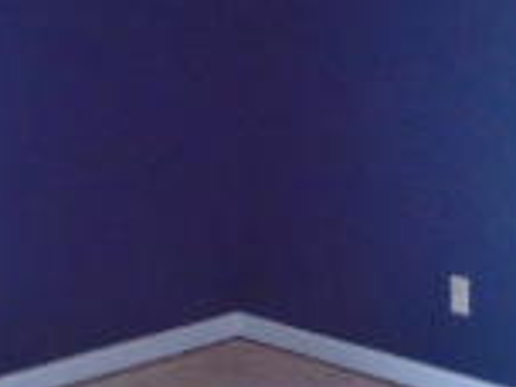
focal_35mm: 105
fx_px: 1565
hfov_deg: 18.7
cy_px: 190
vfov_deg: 14.1
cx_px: 292
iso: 320
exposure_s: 1/30
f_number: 3
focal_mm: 4.5
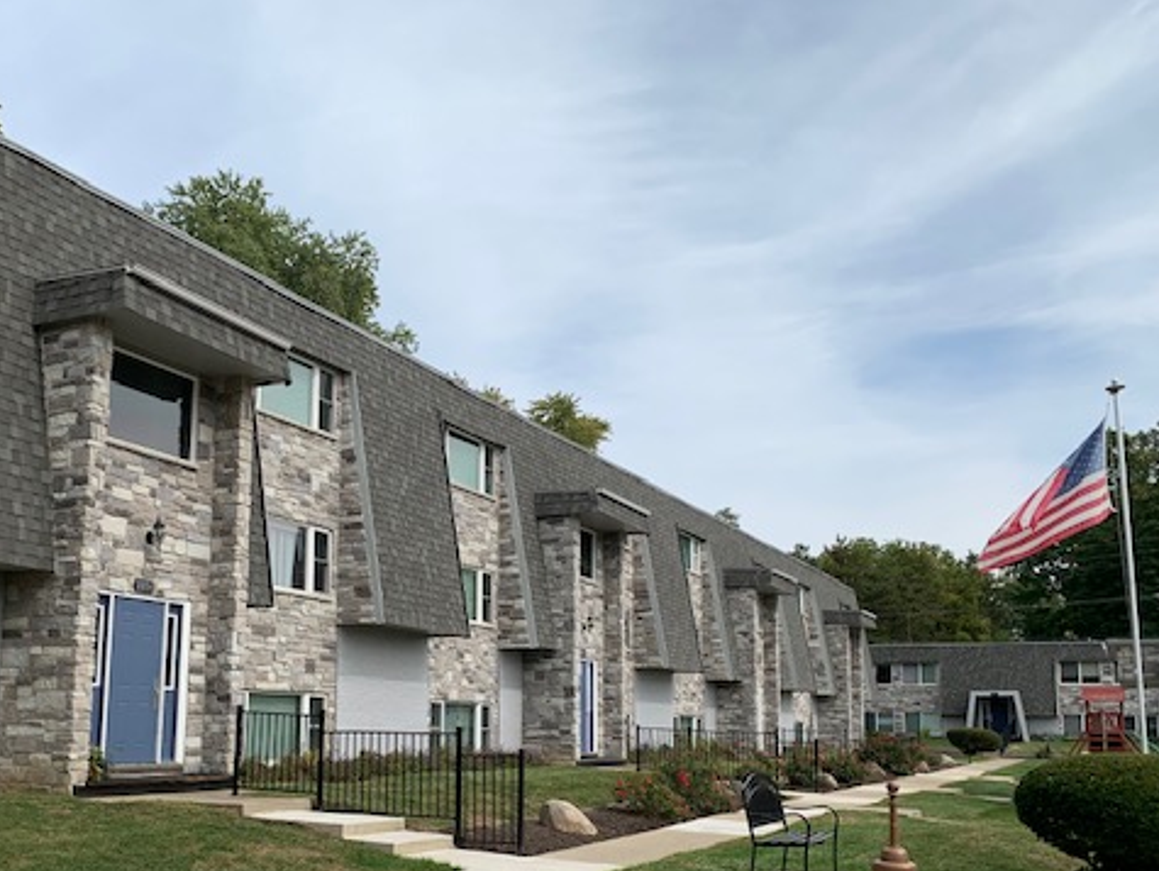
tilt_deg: +7.8
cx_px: 383
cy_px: 581
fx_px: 1173
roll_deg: -1.5
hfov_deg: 51.6
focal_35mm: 35
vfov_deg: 40.2
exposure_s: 1/2481
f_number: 1.8
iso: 25
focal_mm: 4.25
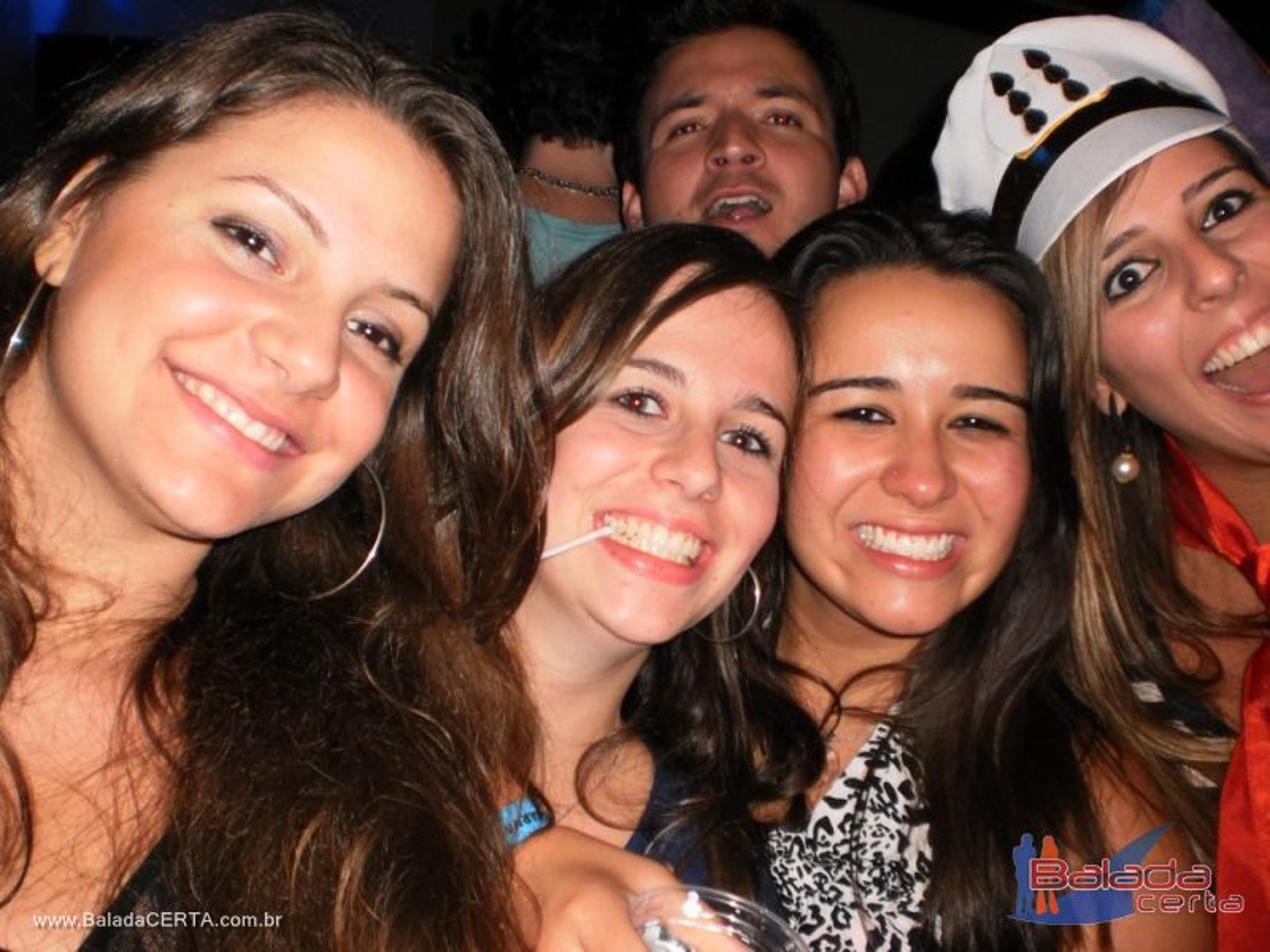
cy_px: 476
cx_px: 635
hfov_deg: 51.4
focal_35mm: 36
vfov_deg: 39.7
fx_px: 1321
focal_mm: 6.3
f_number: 3.1
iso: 125
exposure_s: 1/30
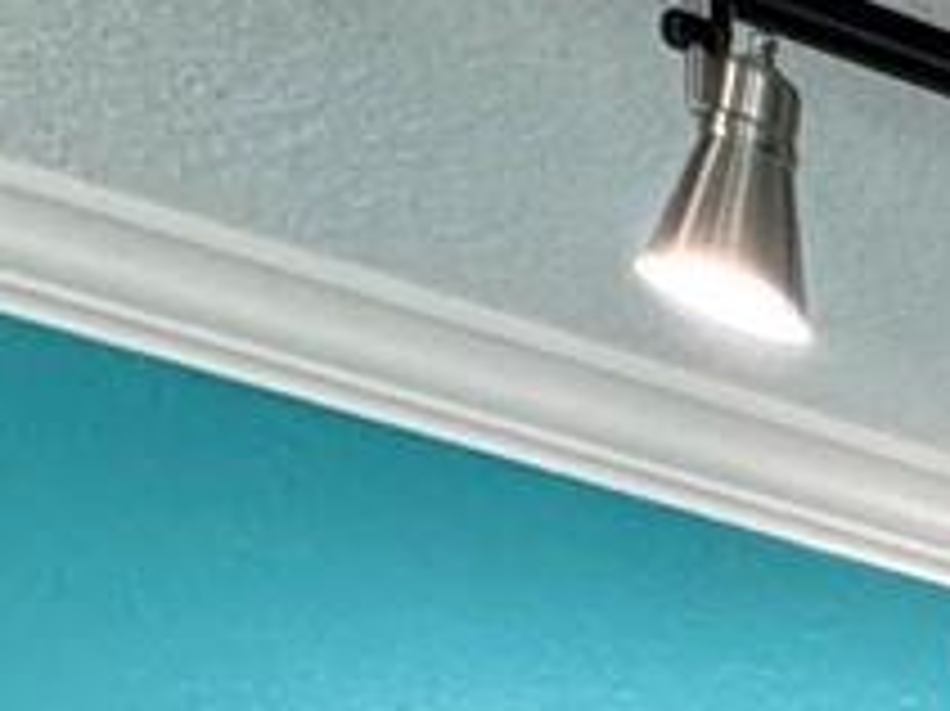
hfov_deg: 13.9
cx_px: 2197
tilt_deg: -2.6
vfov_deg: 9.7
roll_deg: +0.9
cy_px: 2295
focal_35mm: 106
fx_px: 2907
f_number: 2.2
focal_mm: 2.22
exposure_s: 1/120
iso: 200
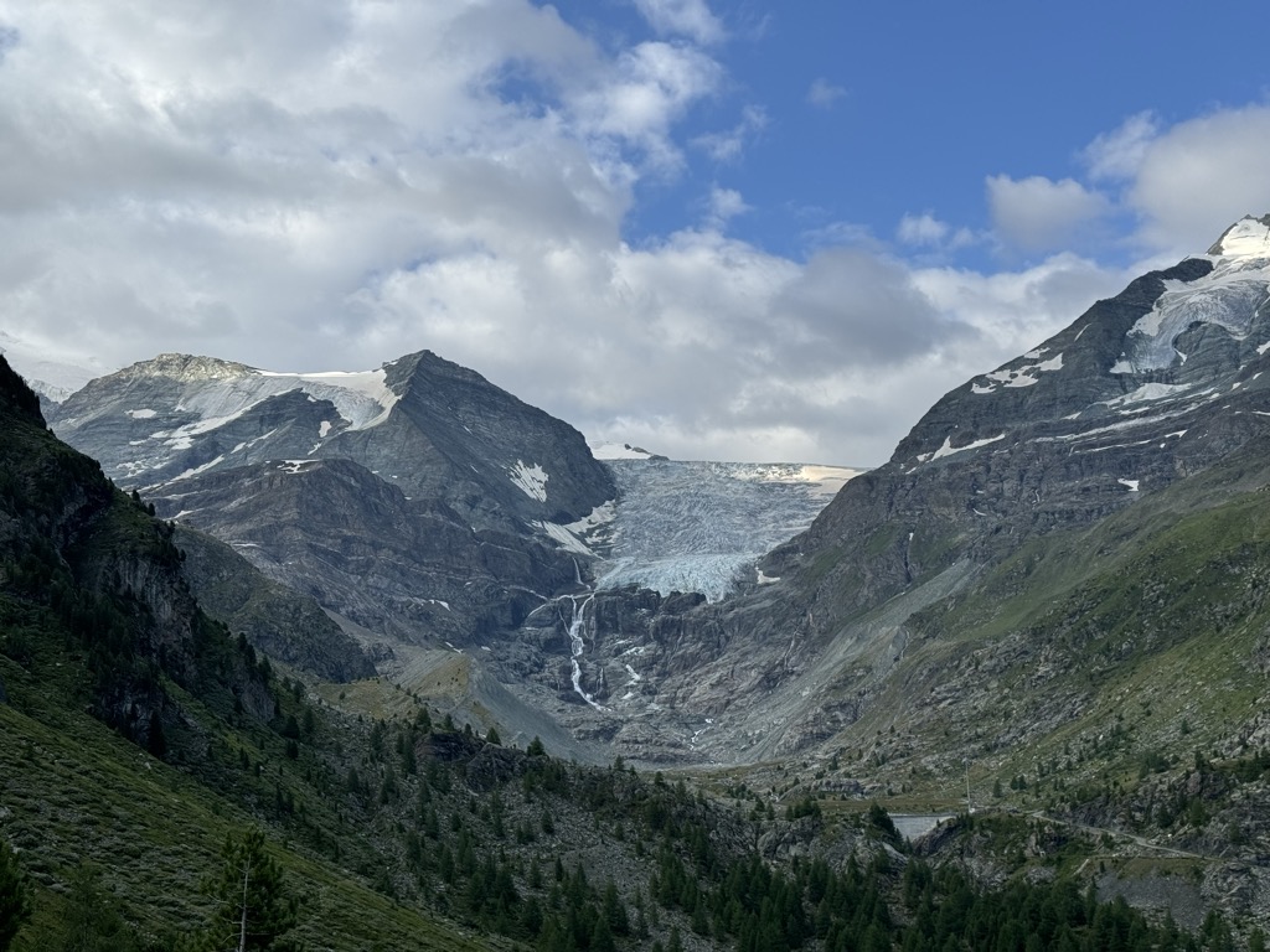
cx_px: 635
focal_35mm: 48
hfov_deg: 39.7
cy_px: 476
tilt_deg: +11.3
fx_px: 1761
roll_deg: +1.3
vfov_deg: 30.3
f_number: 1.78
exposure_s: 1/2959
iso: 64
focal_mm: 6.76
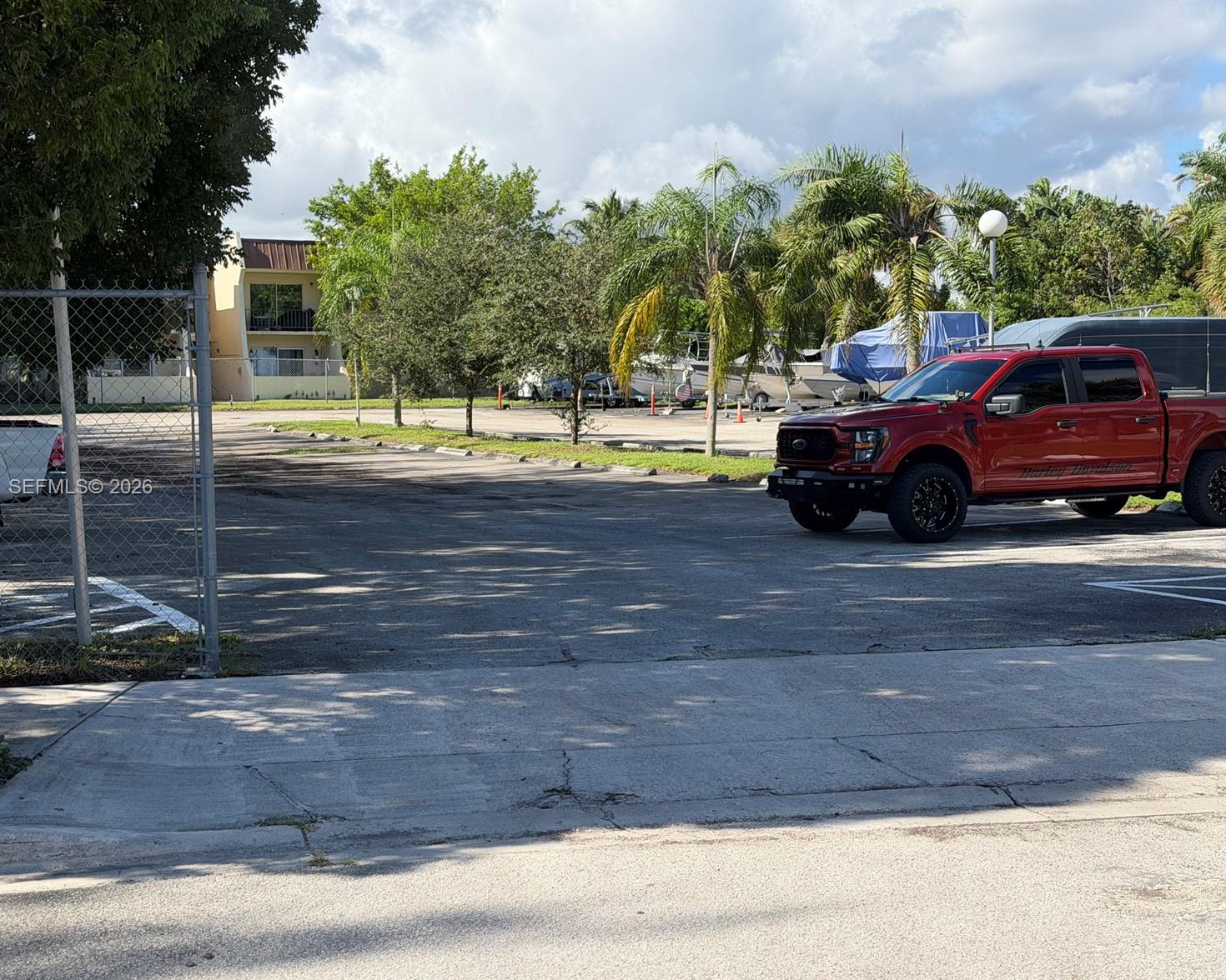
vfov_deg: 29.7
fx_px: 1851
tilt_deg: -5.1
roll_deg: +0.6
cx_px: 560
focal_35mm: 51
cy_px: 488
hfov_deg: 36.6
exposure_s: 1/3226
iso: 80
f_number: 1.78
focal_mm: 6.76
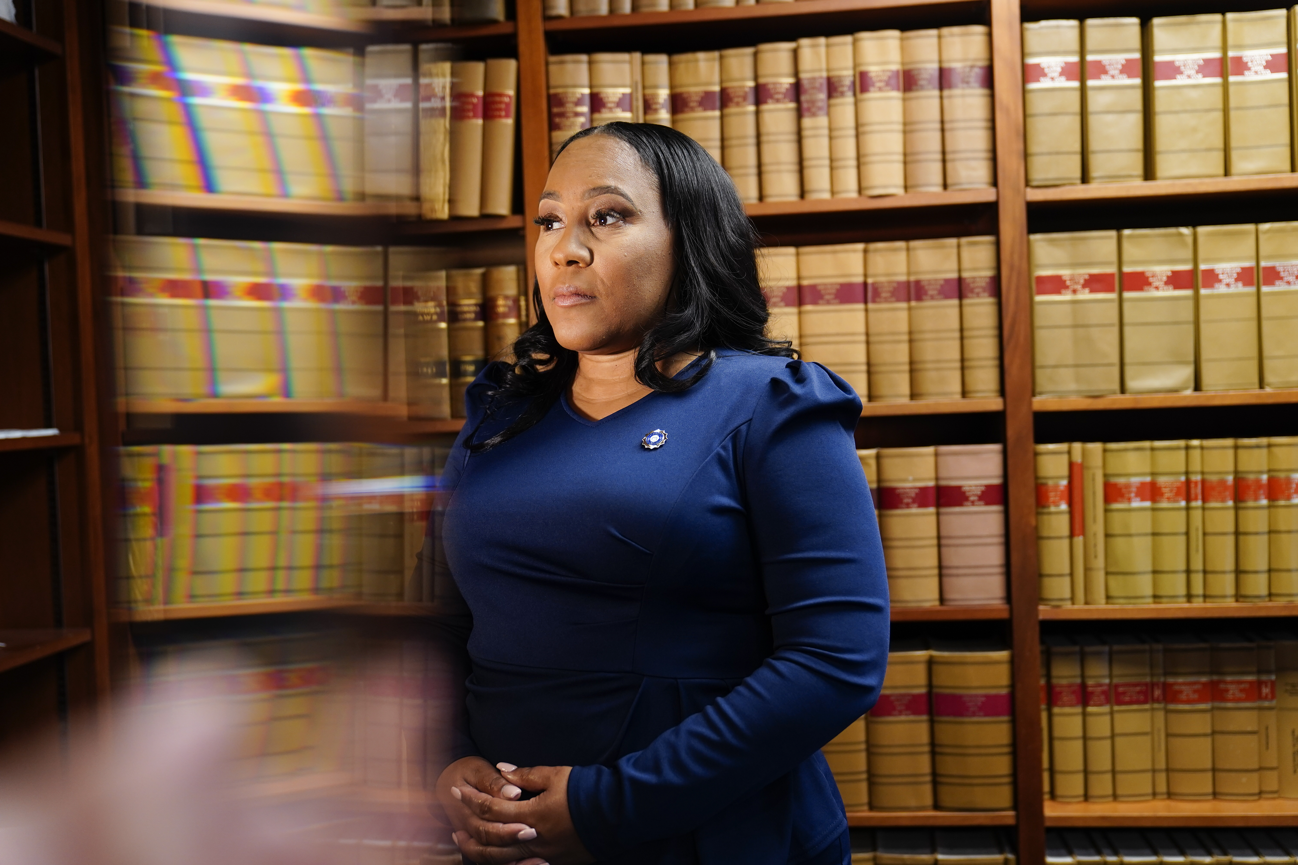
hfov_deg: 51.9
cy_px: 432
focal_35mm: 37
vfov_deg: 35.9
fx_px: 1334
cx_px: 649
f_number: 2.8
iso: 1000
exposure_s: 1/100
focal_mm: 37
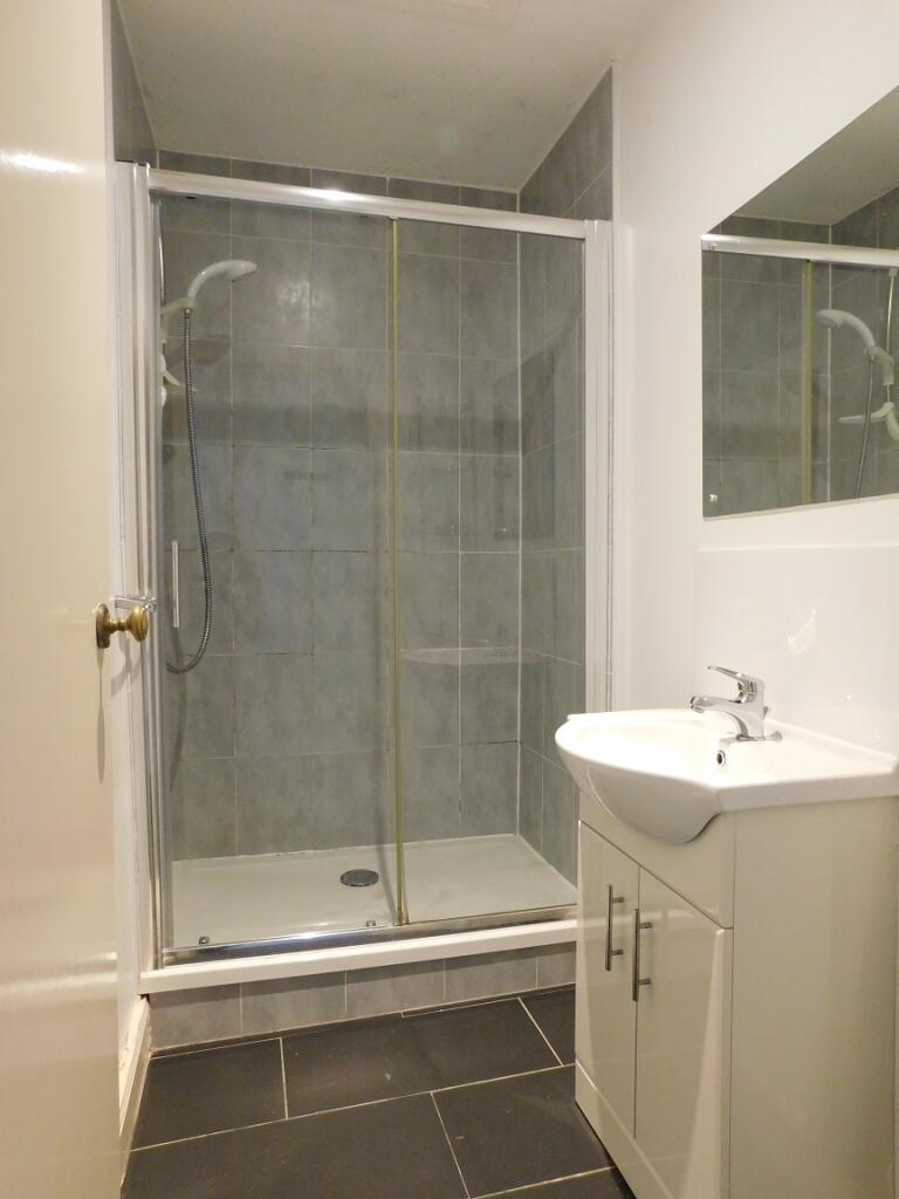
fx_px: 796
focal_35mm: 23
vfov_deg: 73.9
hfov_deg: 58.9
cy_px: 600
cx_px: 450
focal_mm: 4
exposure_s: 1/13
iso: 400
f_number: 3
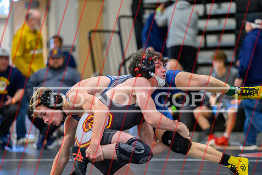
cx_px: 135
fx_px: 1195
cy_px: 103
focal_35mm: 164
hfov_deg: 12.5
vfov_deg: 8.4
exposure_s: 1/640
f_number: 2.8
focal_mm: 135
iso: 6400
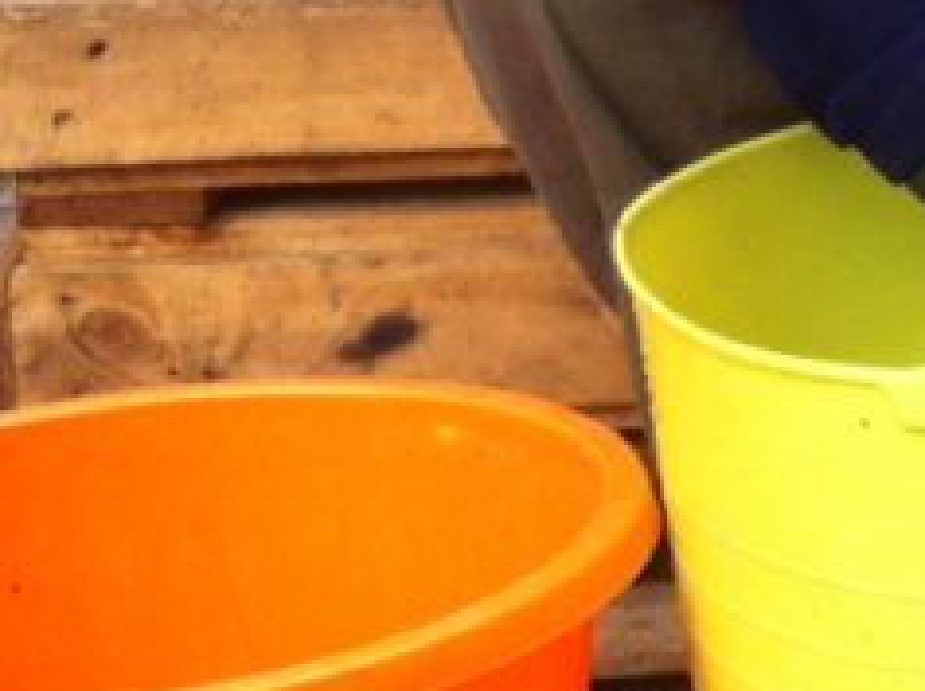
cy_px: -224
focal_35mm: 151
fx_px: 4029
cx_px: 1561
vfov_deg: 9.6
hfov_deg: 12.2
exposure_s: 1/382
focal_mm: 3.85
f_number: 2.8
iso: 80
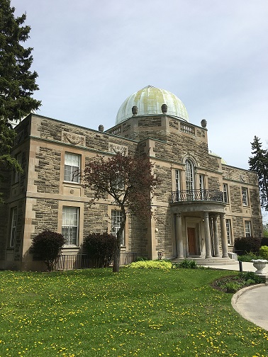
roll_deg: +0.4
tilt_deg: +11.7
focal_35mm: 29
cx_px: 134
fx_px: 299
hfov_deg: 48.2
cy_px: 178
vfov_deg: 61.7
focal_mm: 4.15
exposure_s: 1/1709
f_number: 2.2
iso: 25
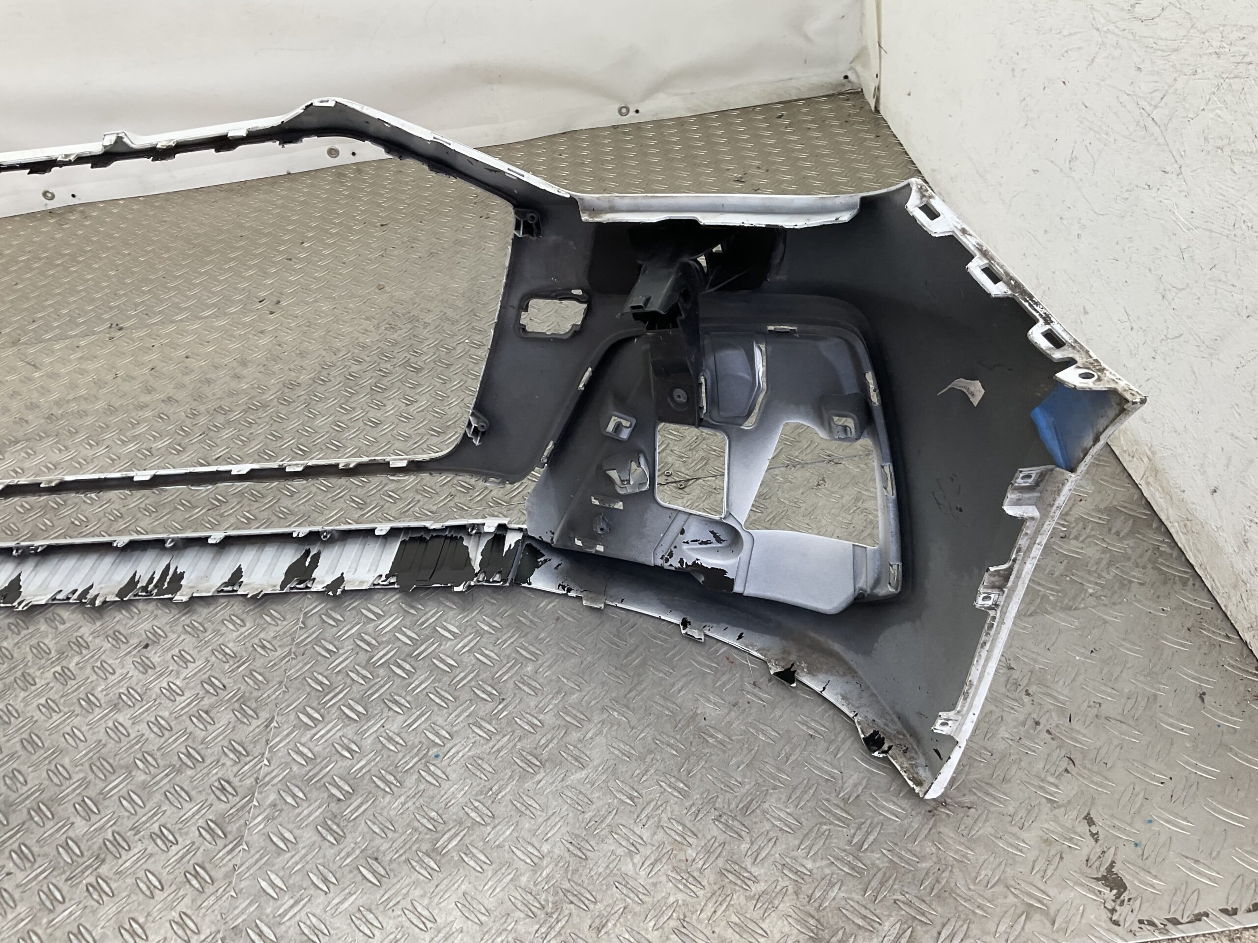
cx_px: 629
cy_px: 472
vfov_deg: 48.2
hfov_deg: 61.7
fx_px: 1054
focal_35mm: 29
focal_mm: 3
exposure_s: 1/120
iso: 25
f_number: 1.8
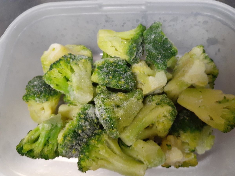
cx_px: 118
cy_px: 88
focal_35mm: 27
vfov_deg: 51.4
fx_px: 183
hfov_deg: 65.3
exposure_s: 1/24
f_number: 1.9
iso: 320
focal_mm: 3.6
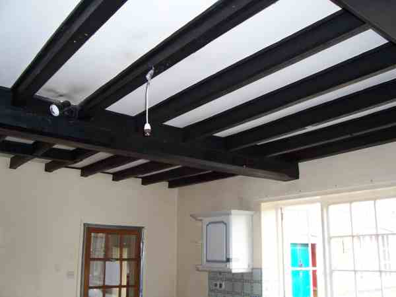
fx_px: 389
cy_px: 148
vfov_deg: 41.8
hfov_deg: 54.0
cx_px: 198
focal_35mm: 34
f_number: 2.7
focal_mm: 5.6
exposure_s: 1/60
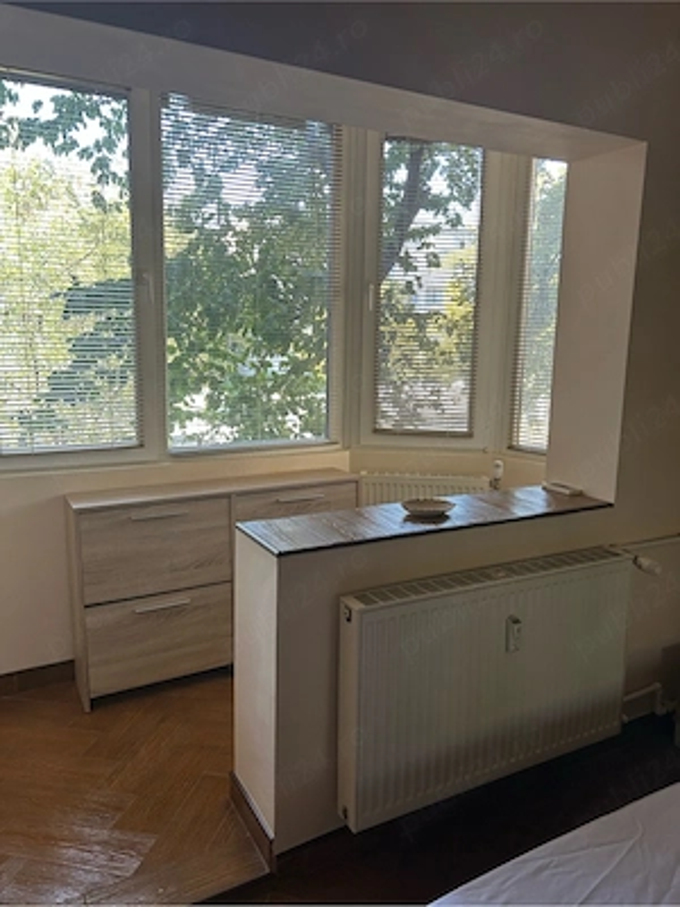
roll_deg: -0.6
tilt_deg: -9.7
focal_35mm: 26
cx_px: 340
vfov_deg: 67.3
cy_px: 454
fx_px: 681
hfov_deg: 53.1
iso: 125
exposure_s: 1/121
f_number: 1.5
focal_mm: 5.7
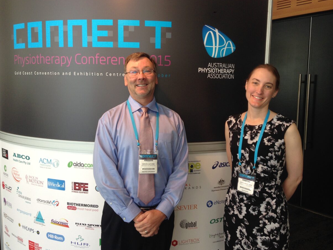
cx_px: 172
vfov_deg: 40.7
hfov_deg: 52.6
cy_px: 120
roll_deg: -0.9
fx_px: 337
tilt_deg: -6.1
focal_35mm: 35
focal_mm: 4.12
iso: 50
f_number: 2.4
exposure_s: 1/60
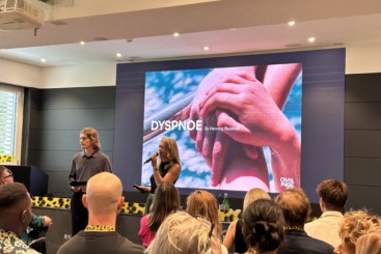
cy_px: 124
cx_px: 193
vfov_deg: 26.5
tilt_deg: +5.3
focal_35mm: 51
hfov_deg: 38.9
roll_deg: -1.6
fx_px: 540
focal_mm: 6.86
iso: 160
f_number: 1.78
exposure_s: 1/60
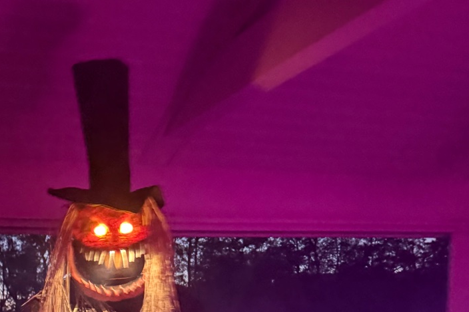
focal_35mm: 57
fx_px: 742
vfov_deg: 20.3
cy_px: 471
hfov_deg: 34.4
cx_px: 123
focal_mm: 6.76
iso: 4000
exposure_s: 1/15
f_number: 1.78
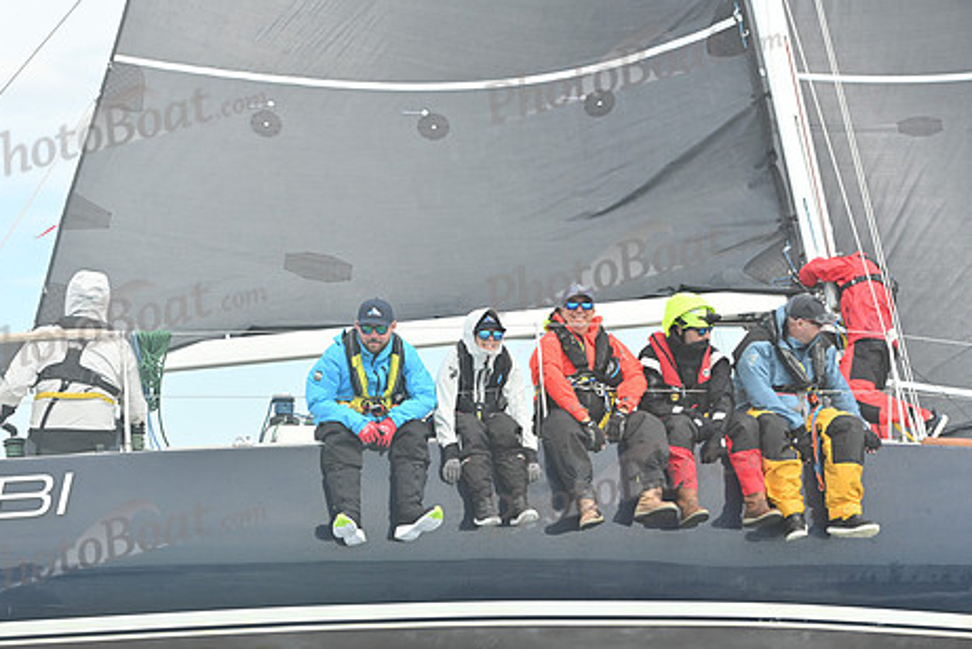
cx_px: 377
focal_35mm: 88
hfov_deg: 23.1
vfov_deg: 15.5
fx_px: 2377
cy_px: 404
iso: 320
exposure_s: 1/1250
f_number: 5.6
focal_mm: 70
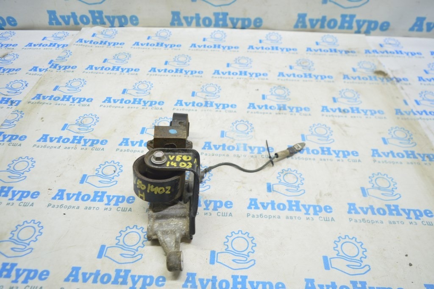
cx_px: 217
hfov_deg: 67.4
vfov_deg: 47.9
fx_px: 325
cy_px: 144
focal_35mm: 27
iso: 400
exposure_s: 1/40
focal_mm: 18
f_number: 3.5
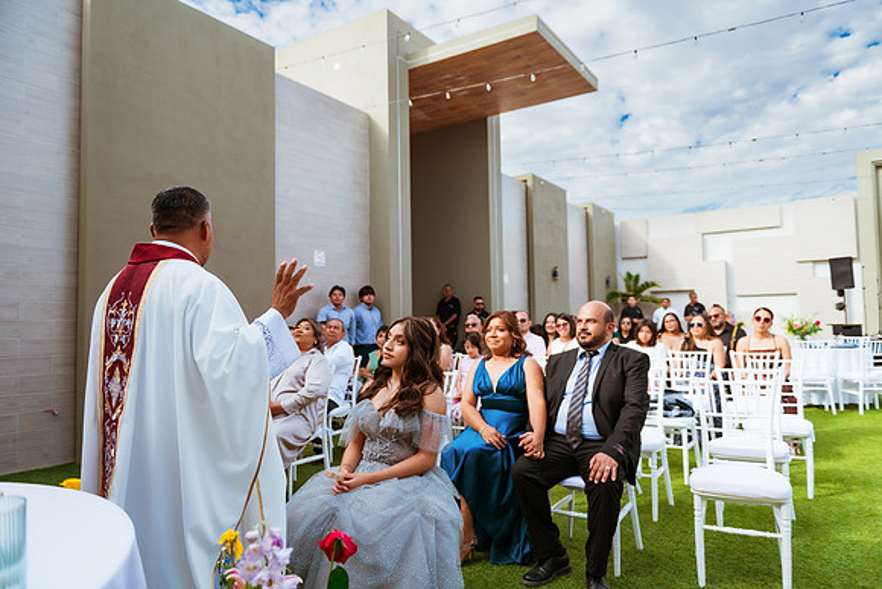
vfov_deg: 53.2
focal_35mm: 24
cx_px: 441
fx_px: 588
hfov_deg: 73.7
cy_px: 294
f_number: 2.8
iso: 100
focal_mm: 24
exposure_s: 1/1250
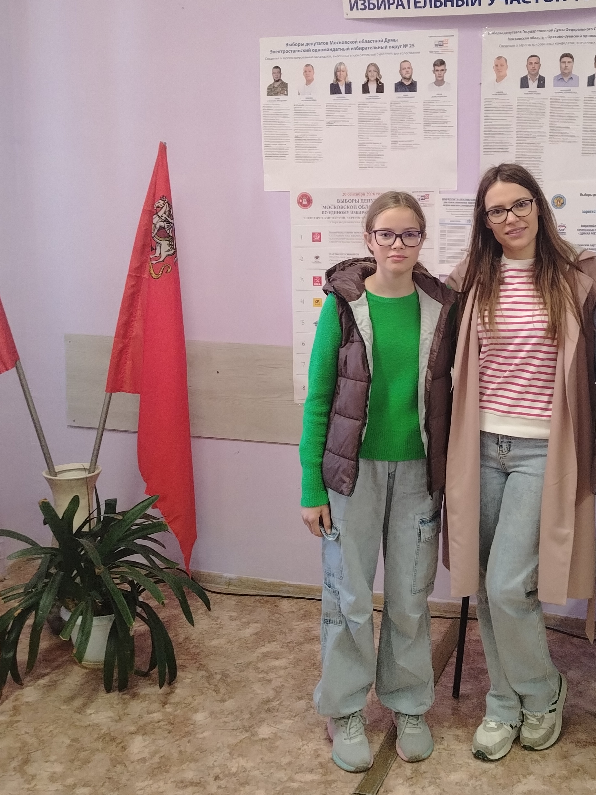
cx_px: 441
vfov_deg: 47.7
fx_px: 895
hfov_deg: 36.0
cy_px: 333
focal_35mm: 39
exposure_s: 1/100
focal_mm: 5.25
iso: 1822
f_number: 1.75
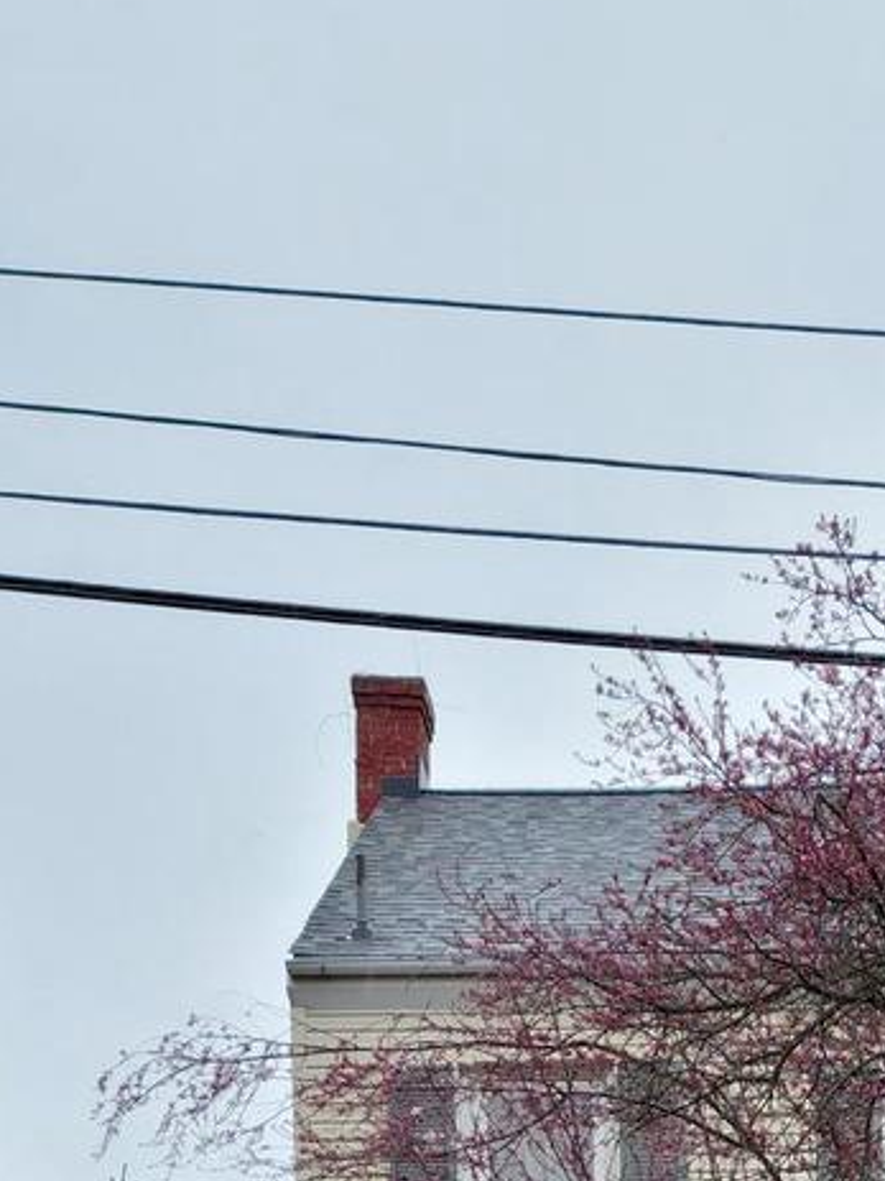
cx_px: 972
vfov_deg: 19.7
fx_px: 2831
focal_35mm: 83
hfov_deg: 17.2
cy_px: 1877
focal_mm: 7
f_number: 1.8
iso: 20
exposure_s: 1/319
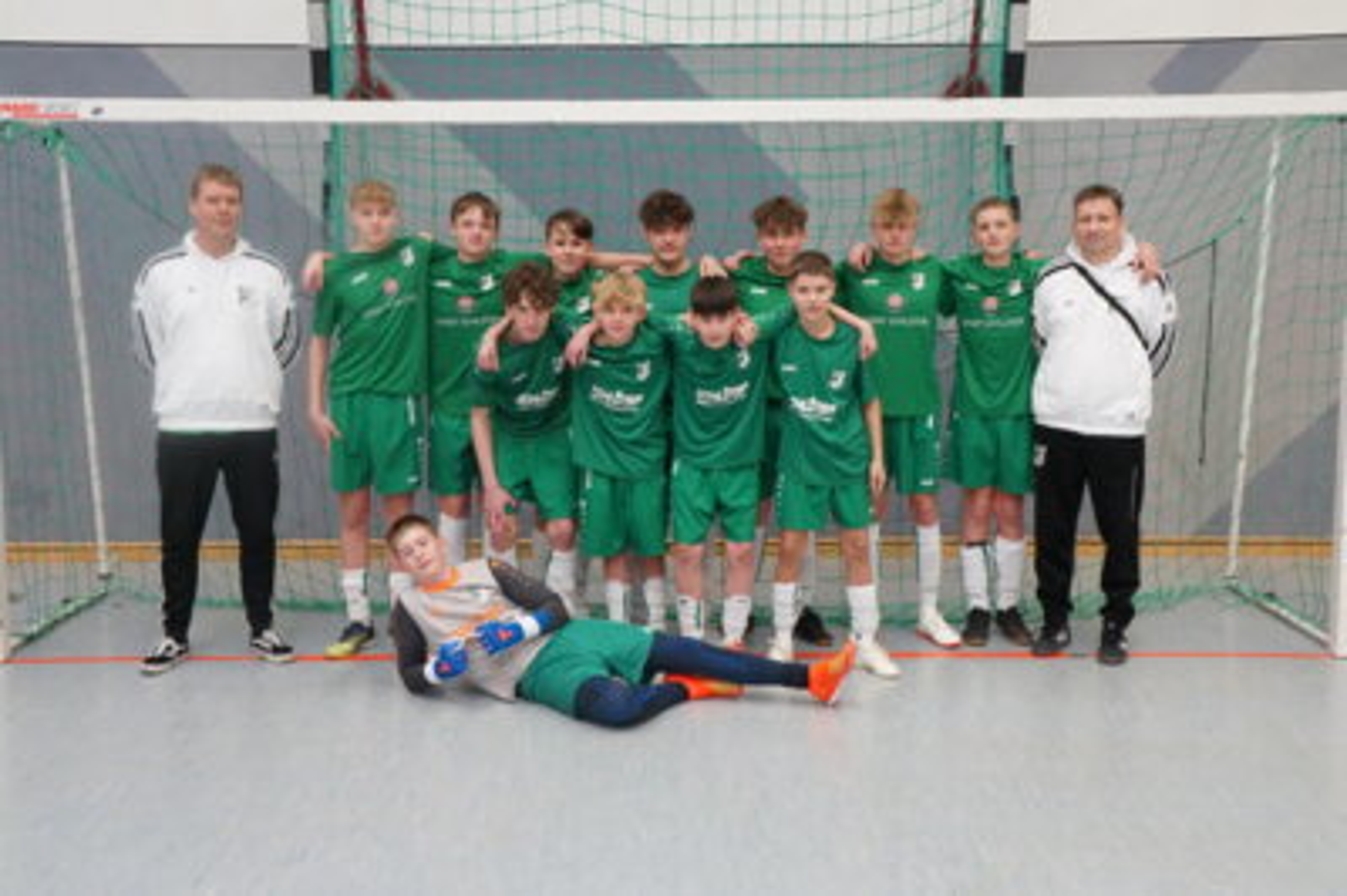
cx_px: 674
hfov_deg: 45.0
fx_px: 1626
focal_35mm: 44
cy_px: 448
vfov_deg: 30.8
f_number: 13
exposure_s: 1/40
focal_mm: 29
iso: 3200
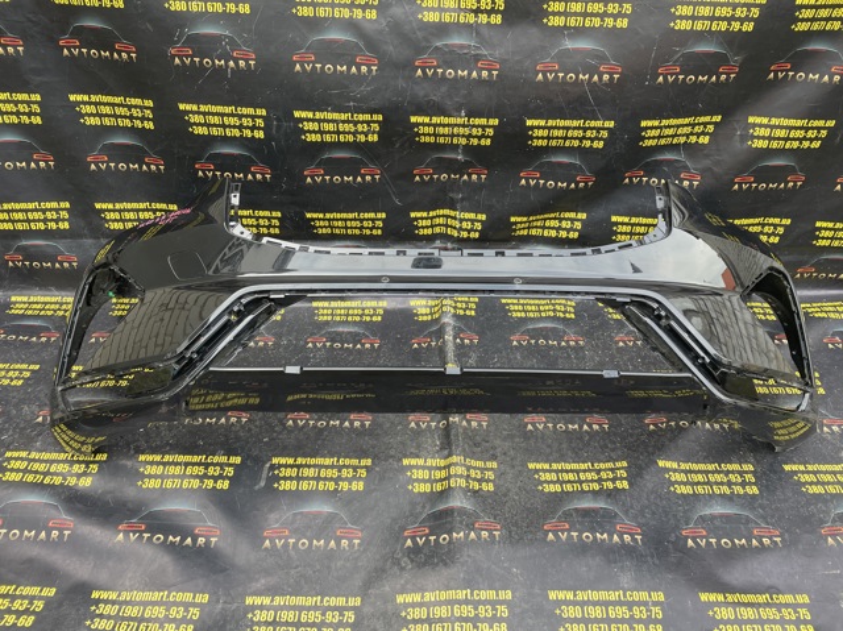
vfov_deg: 53.0
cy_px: 316
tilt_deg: -29.4
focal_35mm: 26
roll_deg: -3.3
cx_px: 422
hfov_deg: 67.3
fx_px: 633
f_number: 1.6
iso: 32
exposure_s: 1/136
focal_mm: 4.2
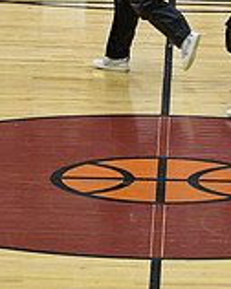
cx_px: 530
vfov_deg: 5.3
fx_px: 3100
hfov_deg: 4.2
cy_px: -61
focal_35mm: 362
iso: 2500
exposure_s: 1/250
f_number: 4
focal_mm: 70
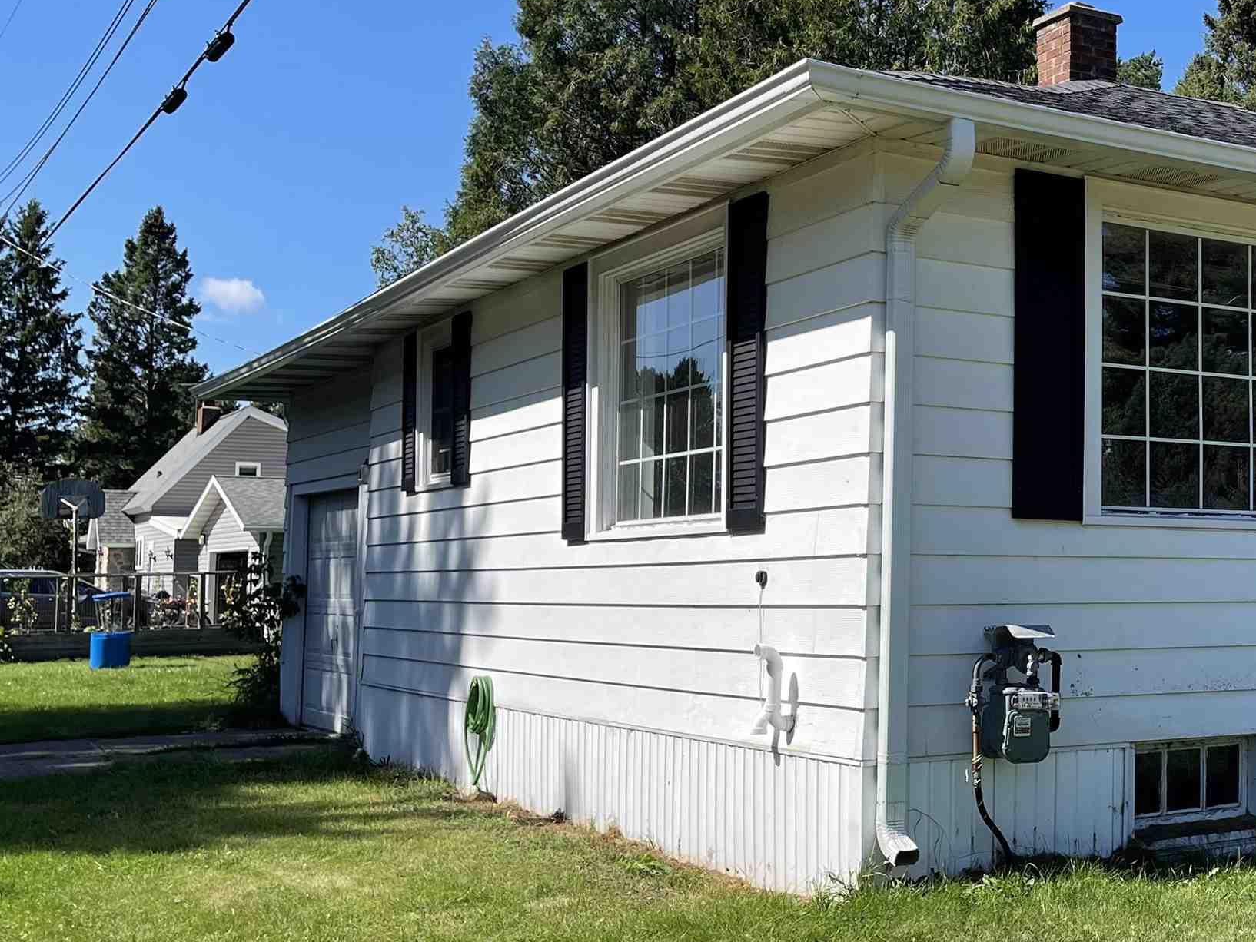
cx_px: 1119
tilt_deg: +4.1
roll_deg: -0.2
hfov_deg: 37.9
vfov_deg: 30.9
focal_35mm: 47
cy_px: 481
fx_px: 1706
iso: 32
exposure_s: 1/2433
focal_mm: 5.1
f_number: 1.6
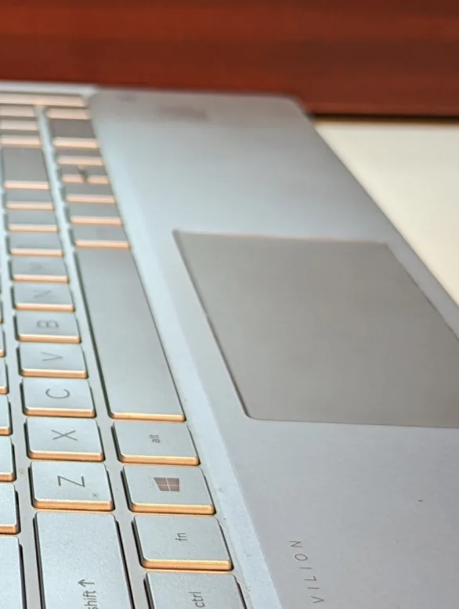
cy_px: 249
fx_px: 1393
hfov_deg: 18.2
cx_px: -3
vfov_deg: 24.6
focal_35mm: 79
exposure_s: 1/95
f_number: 1.85
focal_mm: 6.81
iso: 85
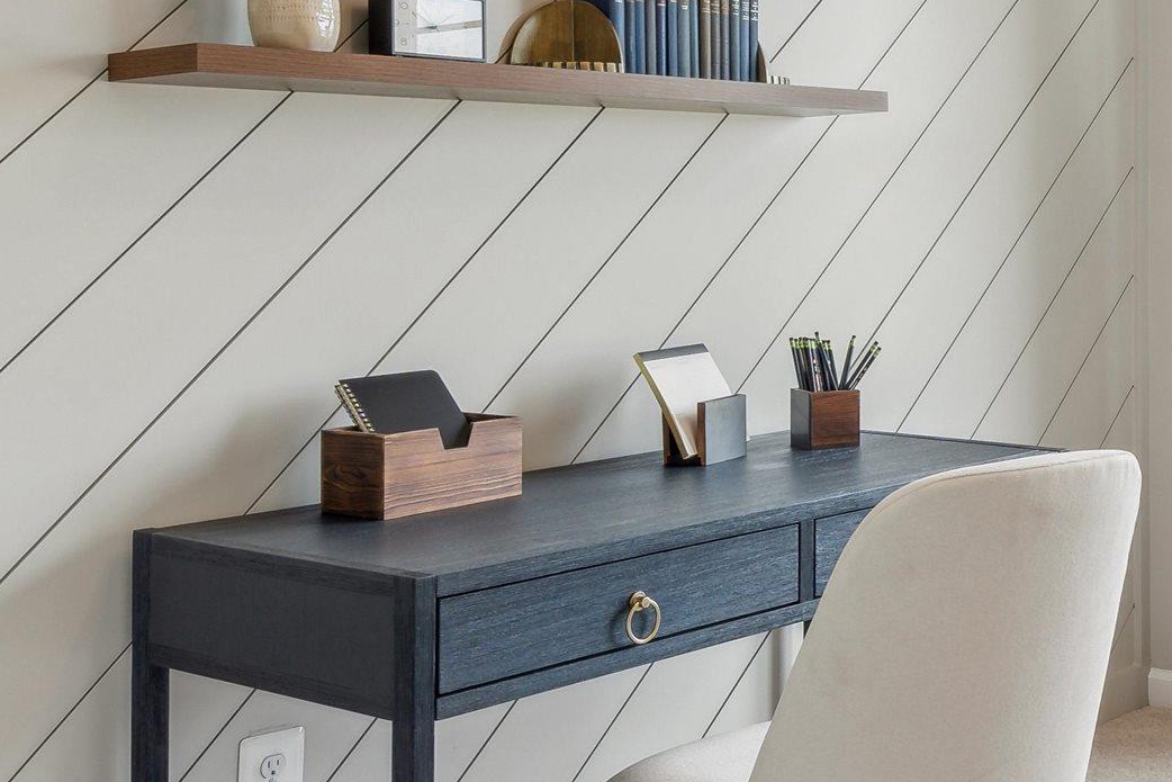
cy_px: 172
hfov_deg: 32.1
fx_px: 1823
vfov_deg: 23.9
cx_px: 1243
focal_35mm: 56
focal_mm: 19
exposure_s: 1/25
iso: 160
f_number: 7.1
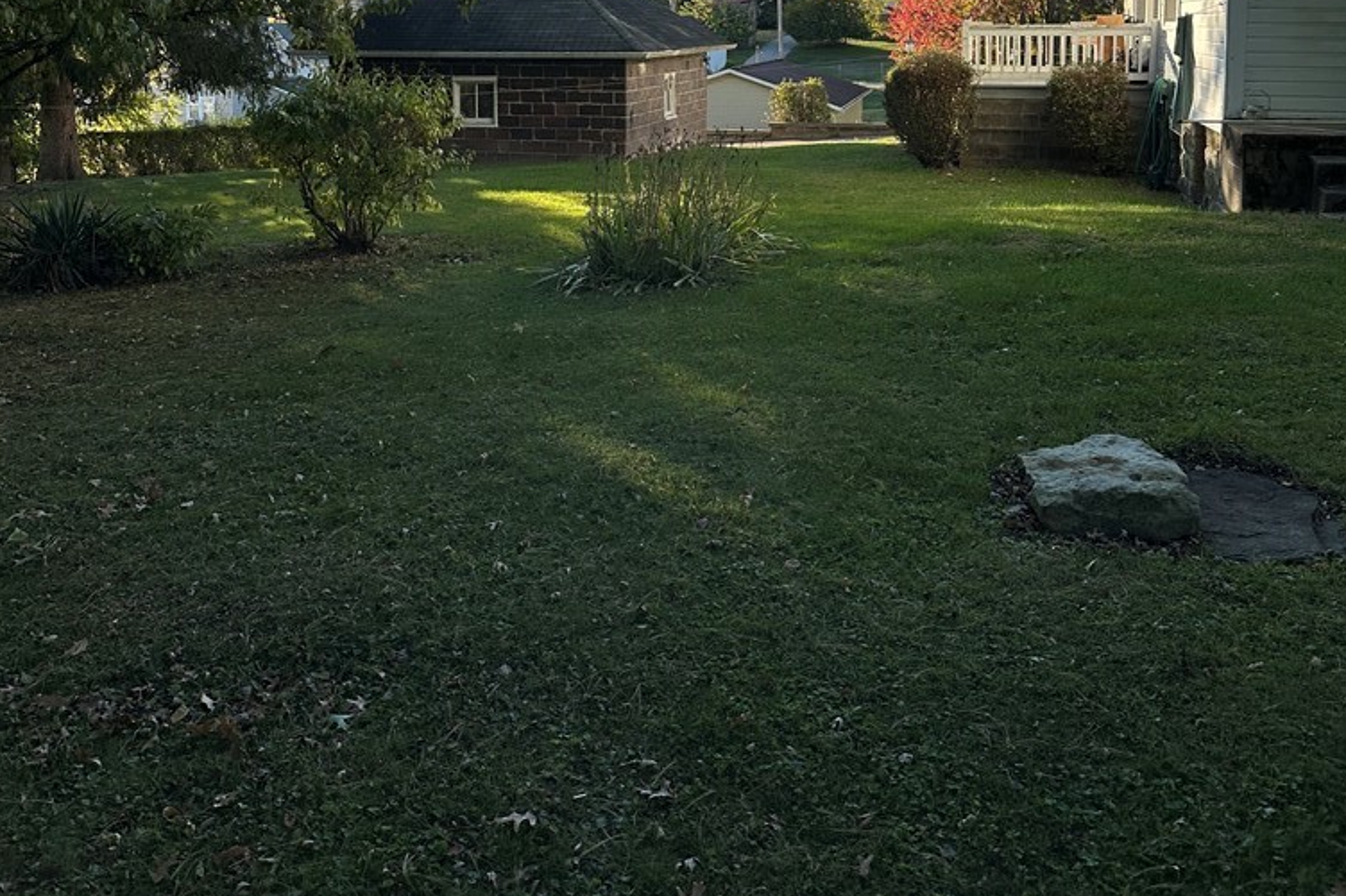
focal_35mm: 34
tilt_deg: -4.5
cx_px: 669
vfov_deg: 36.8
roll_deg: -1.3
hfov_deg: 55.8
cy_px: 120
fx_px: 1271
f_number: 1.78
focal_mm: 6.86
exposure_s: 1/2070
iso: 80
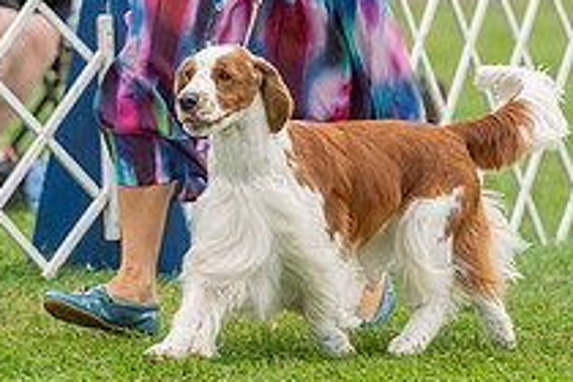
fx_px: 8785
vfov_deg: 2.5
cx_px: 142
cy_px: -67
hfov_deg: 3.7
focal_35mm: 552
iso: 400
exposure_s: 1/1250
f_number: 3.5
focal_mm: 200
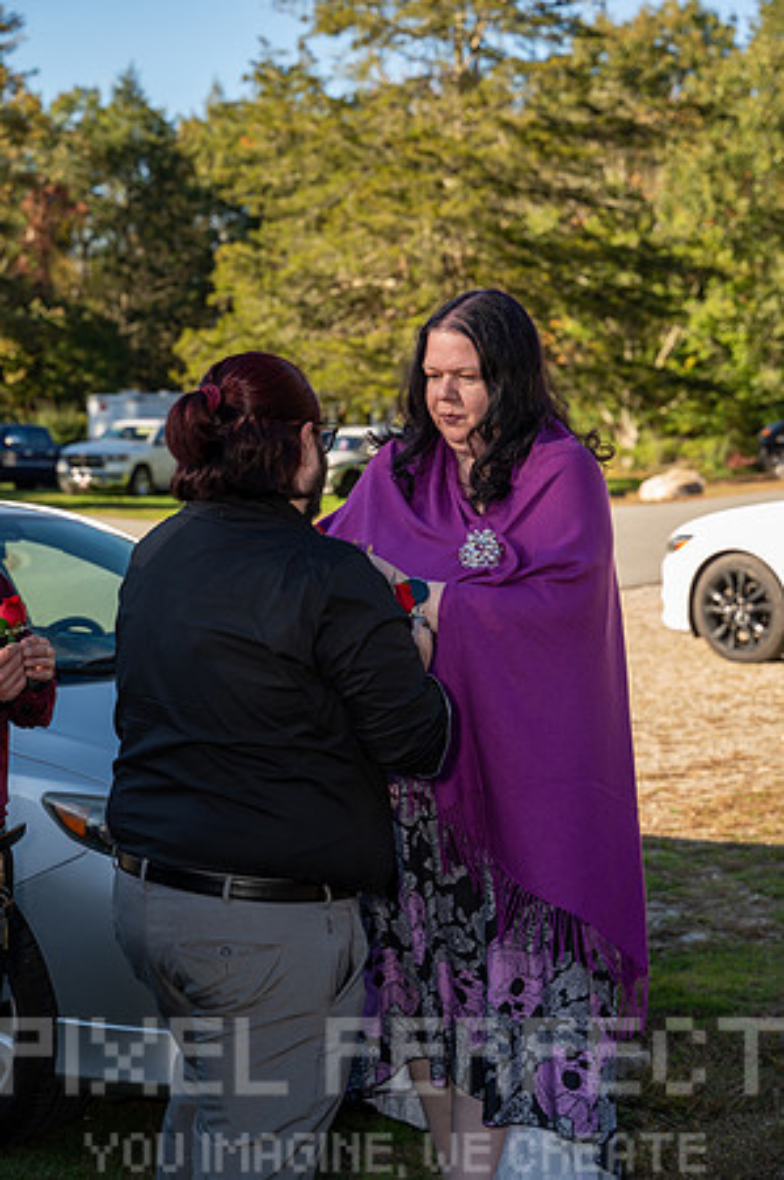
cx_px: 392
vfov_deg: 32.9
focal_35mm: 61
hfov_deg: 22.2
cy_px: 590
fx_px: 1997
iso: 100
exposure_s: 1/200
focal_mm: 61
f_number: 4.5
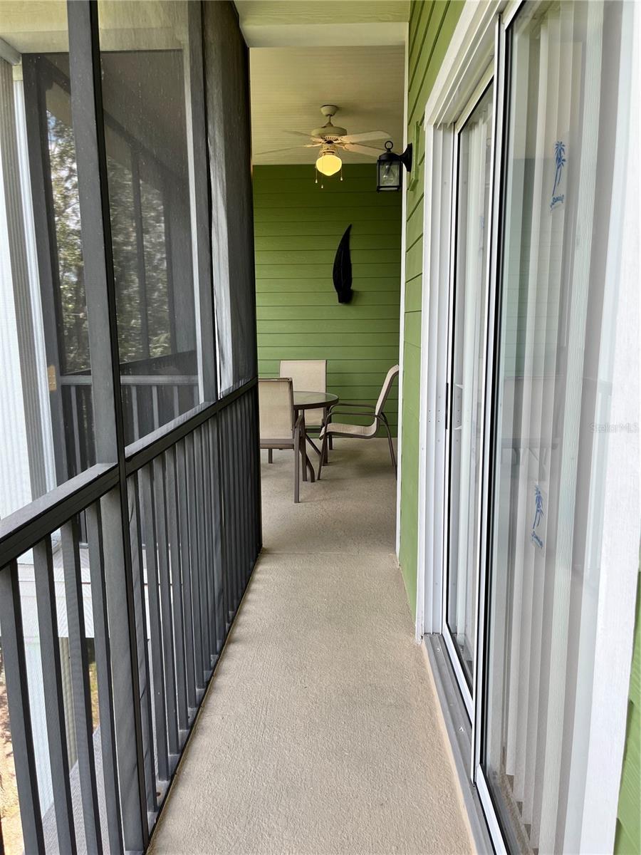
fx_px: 642
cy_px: 428
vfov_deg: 67.3
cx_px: 320
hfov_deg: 53.1
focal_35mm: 26
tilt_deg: -7.9
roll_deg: +0.3
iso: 40
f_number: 1.6
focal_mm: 5.1
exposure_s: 1/234
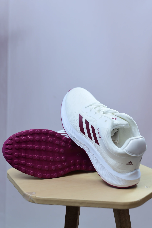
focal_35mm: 52
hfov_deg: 26.0
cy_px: 114
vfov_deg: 38.2
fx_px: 330
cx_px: 76
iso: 160
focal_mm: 35
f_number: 3.5
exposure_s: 1/125
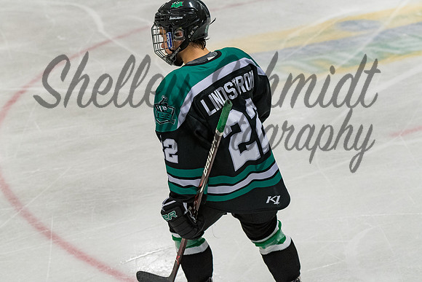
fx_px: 1231
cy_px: 141
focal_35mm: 105
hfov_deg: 19.5
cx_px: 211
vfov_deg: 13.0
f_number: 3.5
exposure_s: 1/800
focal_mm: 70
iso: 2000
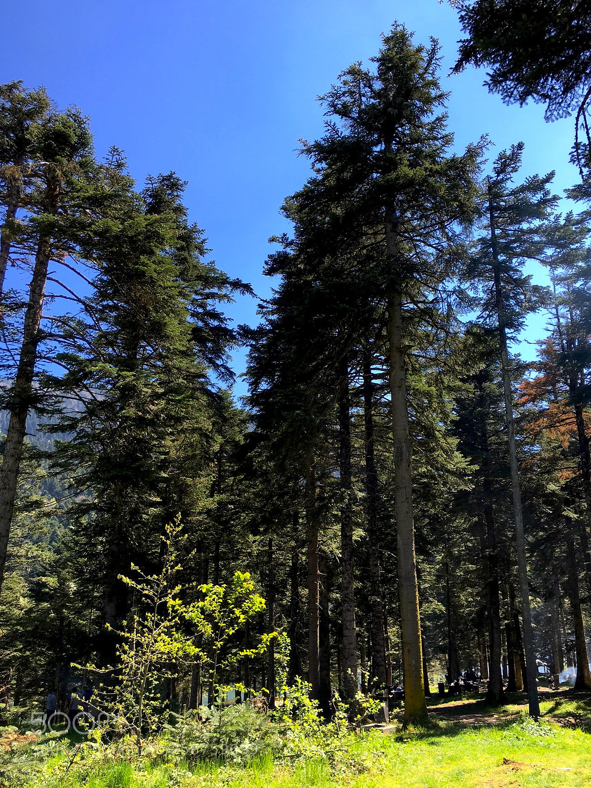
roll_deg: +0.0
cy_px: 394
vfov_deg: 61.7
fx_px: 661
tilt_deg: +16.4
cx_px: 296
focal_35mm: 29
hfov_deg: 48.2
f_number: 2.2
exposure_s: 1/641
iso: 25
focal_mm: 4.15
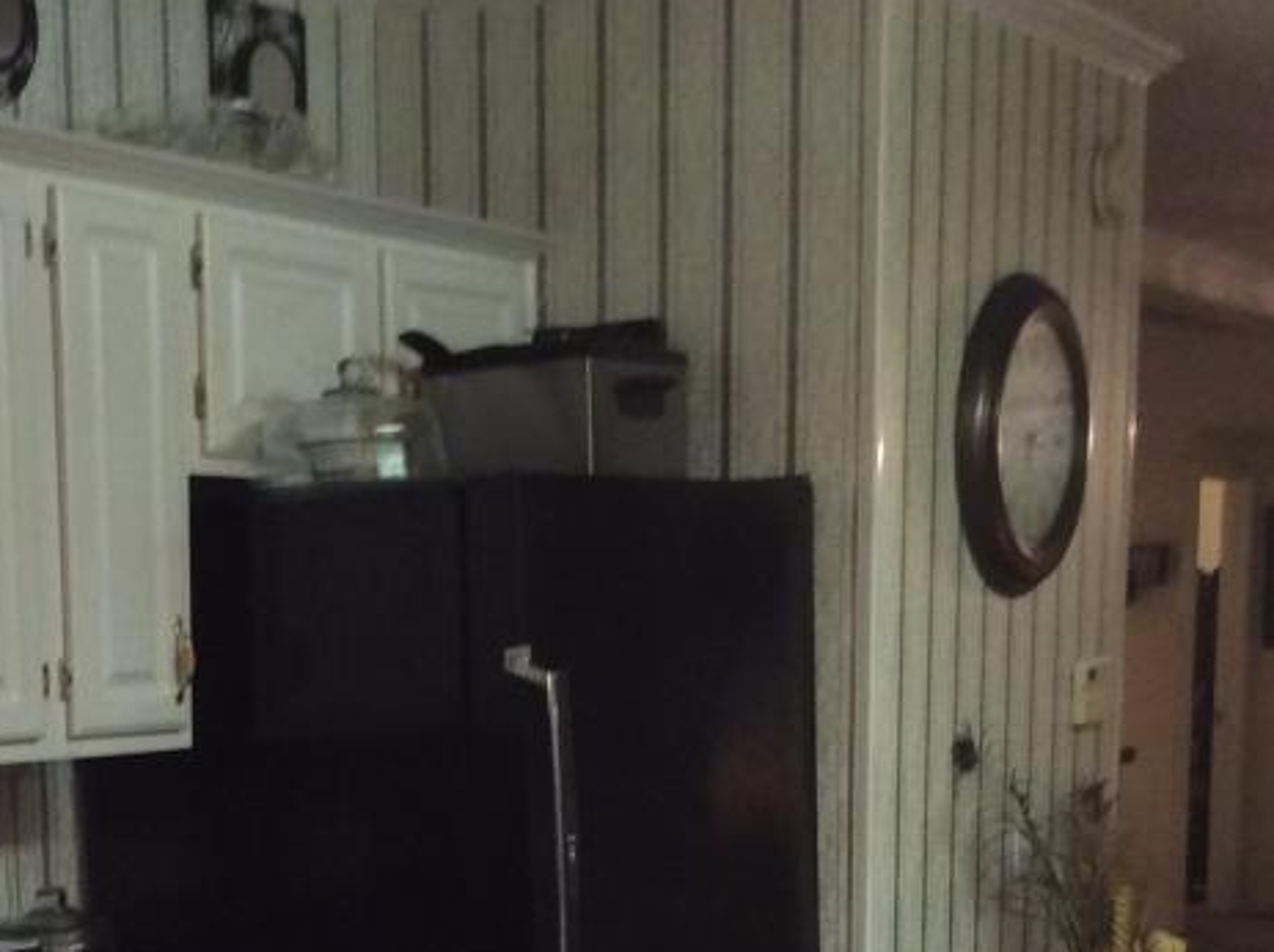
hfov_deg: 27.0
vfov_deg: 19.8
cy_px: 1032
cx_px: 294
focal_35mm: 71
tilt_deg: -10.3
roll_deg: +0.9
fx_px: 2610
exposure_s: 1/24
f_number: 2.4
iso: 160
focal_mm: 3.3
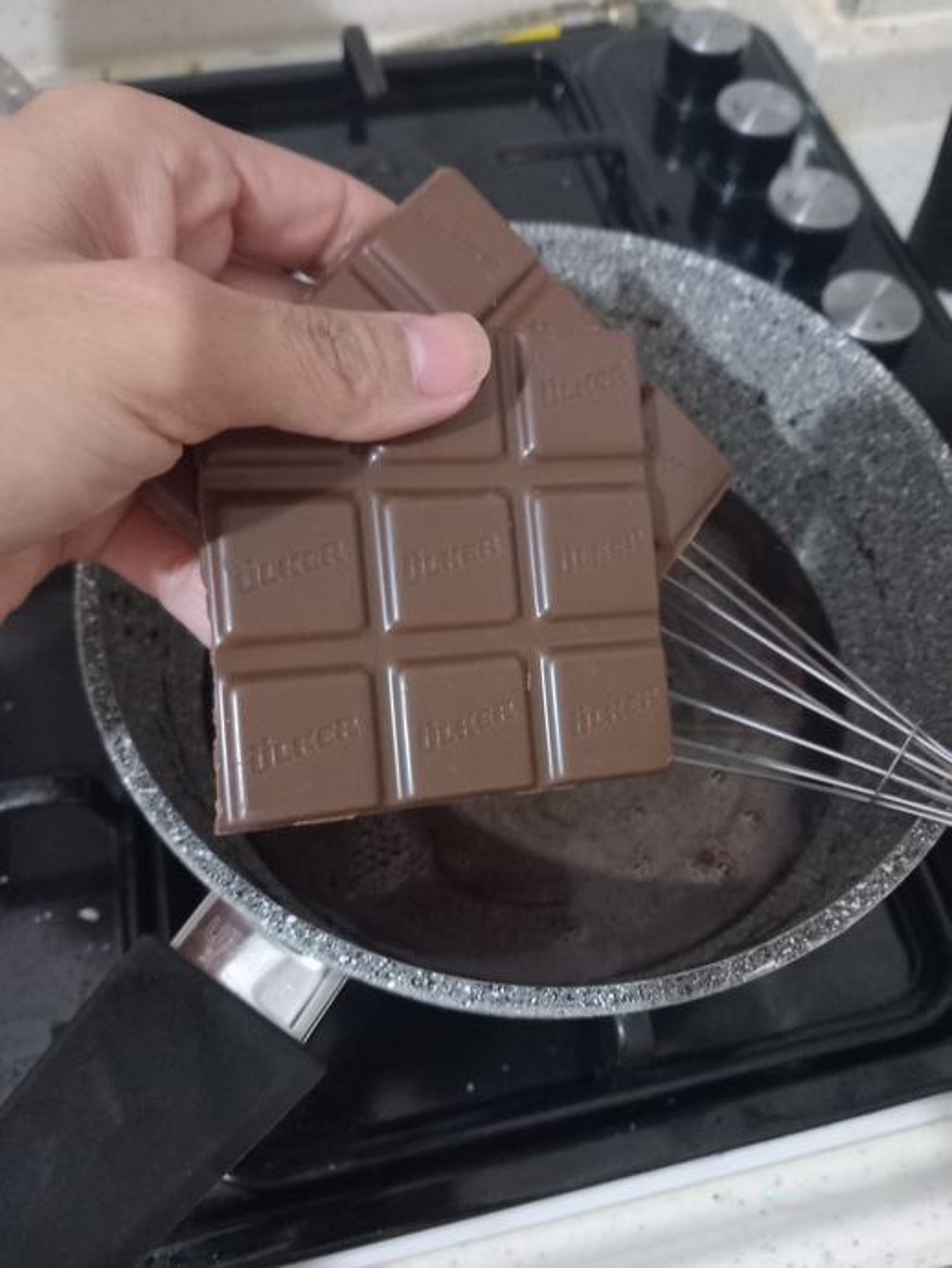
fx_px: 989
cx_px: 476
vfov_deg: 65.3
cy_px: 634
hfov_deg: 51.4
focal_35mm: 27
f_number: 1.8
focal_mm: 4
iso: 1250
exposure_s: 1/14.3
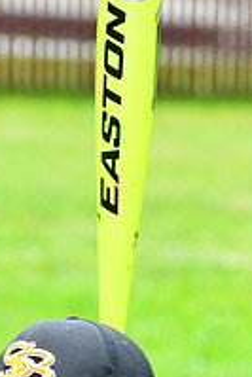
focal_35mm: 423
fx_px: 4433
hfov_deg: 3.3
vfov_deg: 4.9
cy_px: 457
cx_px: 190
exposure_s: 1/200
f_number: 8
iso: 200
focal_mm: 145
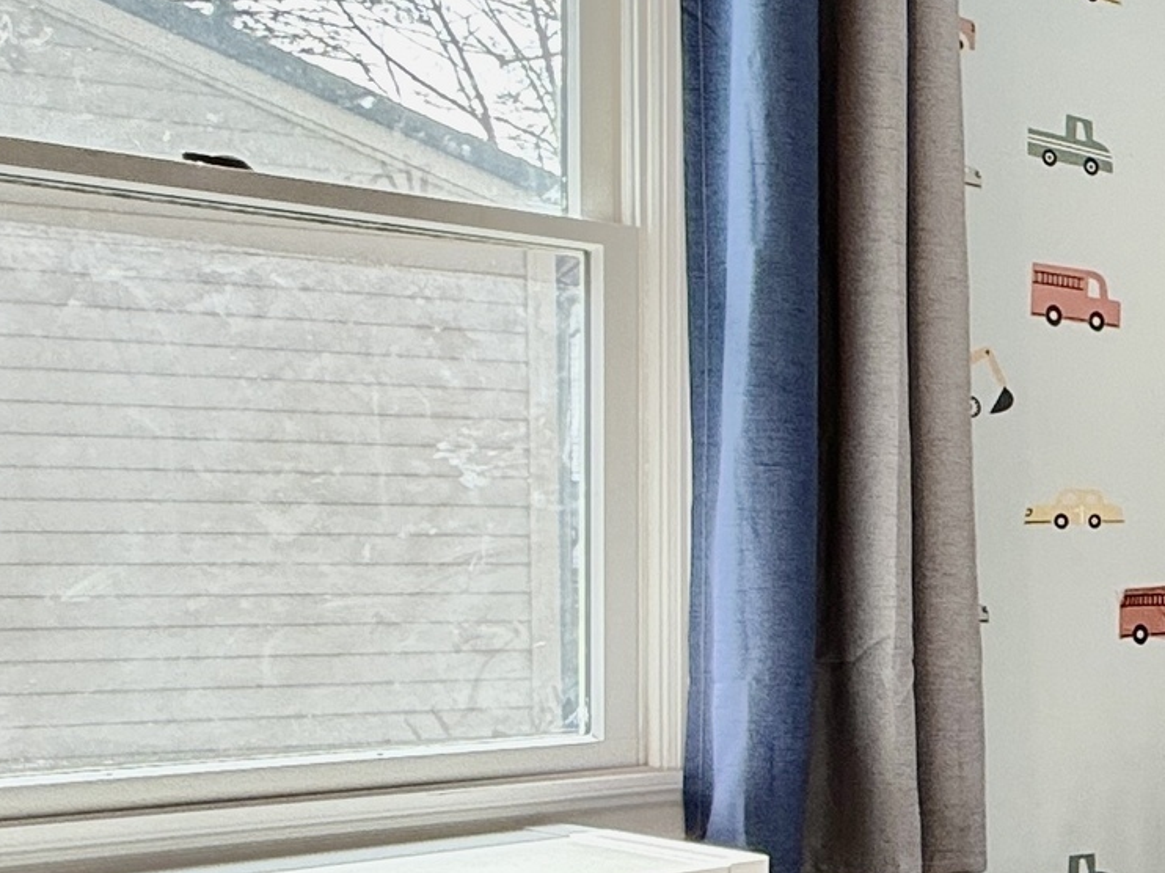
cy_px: 587
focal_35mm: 58
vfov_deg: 25.1
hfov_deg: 22.8
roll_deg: -0.5
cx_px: 1980
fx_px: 1951
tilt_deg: -1.3
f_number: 2.2
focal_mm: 2.22
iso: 100
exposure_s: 1/120
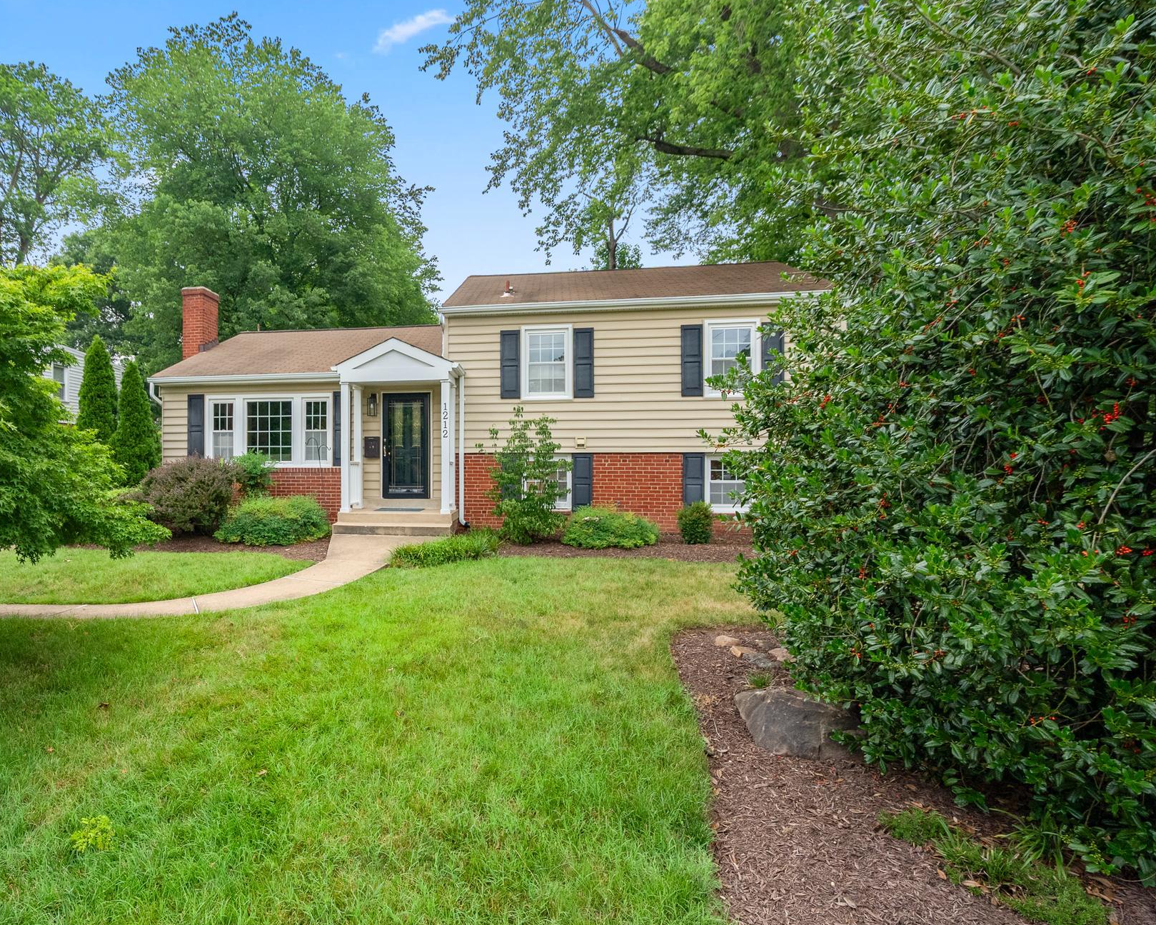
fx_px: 650
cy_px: 467
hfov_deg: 81.8
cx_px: 435
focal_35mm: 19
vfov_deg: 70.8
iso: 800
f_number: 8
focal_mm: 16
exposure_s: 1/500
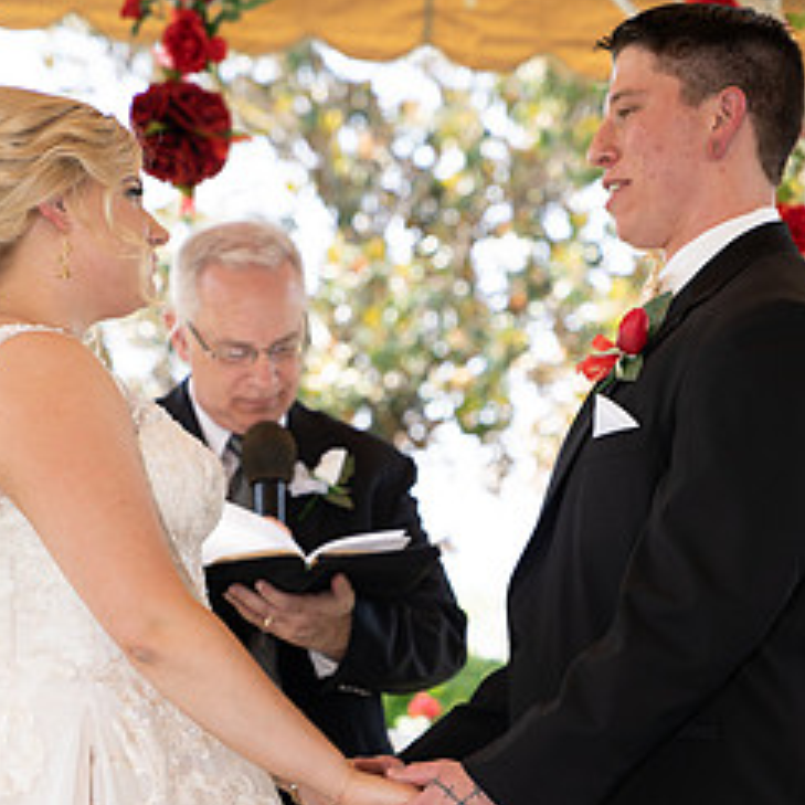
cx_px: 374
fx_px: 2894
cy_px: 719
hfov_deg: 15.8
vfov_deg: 15.7
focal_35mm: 110
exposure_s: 1/250
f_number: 3.2
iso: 200
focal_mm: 70
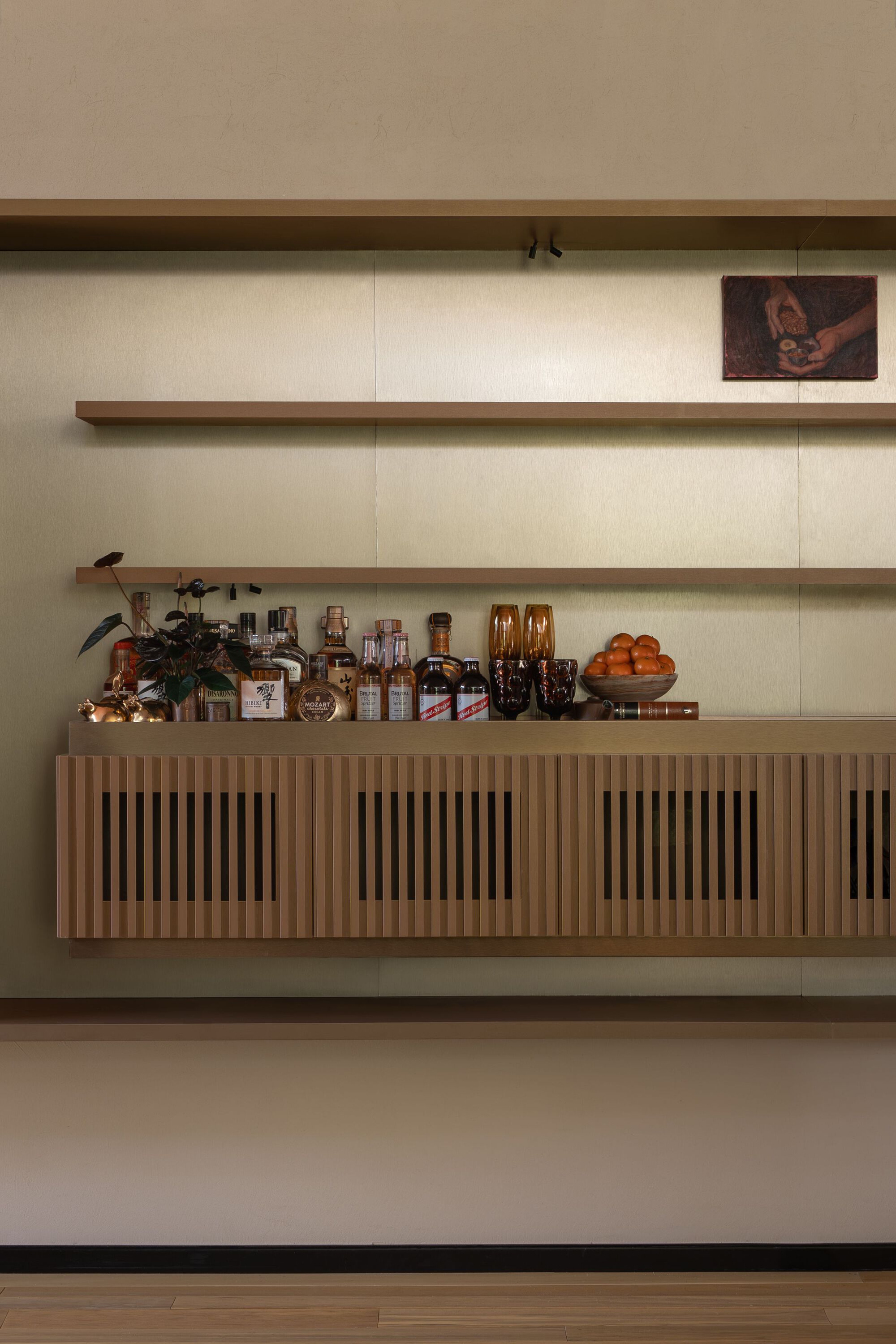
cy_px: 672
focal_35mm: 69
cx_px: 448
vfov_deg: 29.2
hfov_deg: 19.7
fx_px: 2576
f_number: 10
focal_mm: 46.1
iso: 125
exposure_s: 1
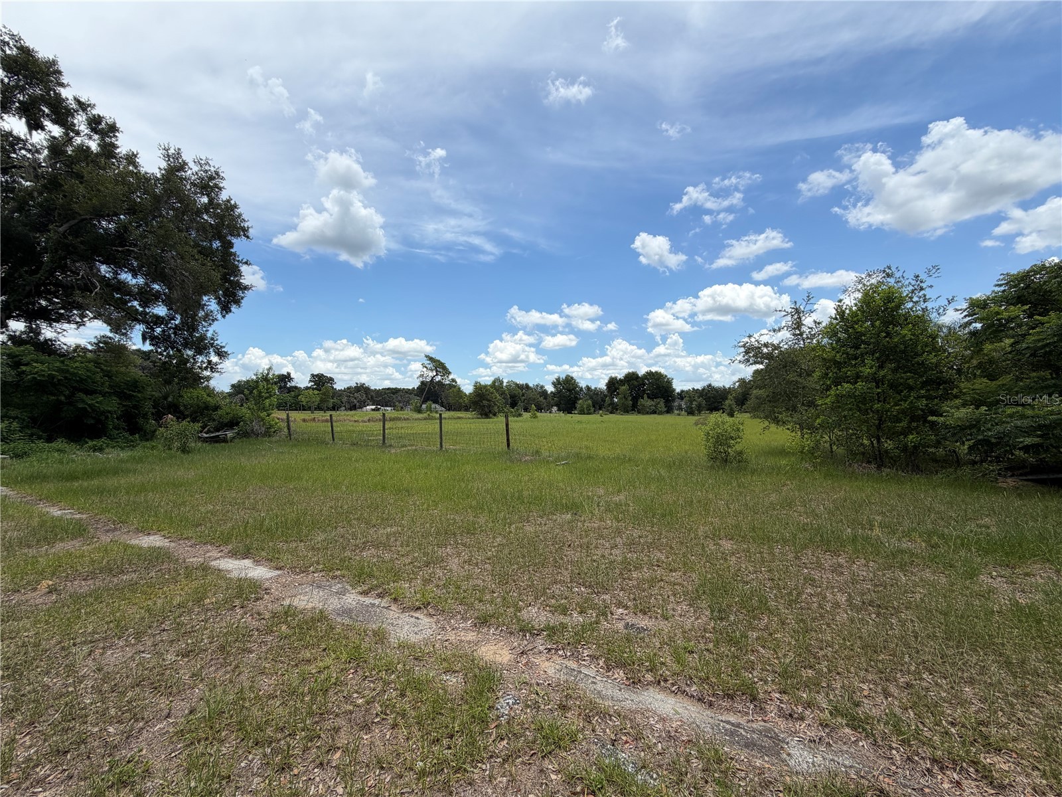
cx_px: 531
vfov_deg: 85.7
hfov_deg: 102.1
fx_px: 430
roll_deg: -0.3
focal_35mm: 14
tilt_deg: +2.1
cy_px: 398
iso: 20
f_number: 2.2
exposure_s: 1/1033
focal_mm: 2.22
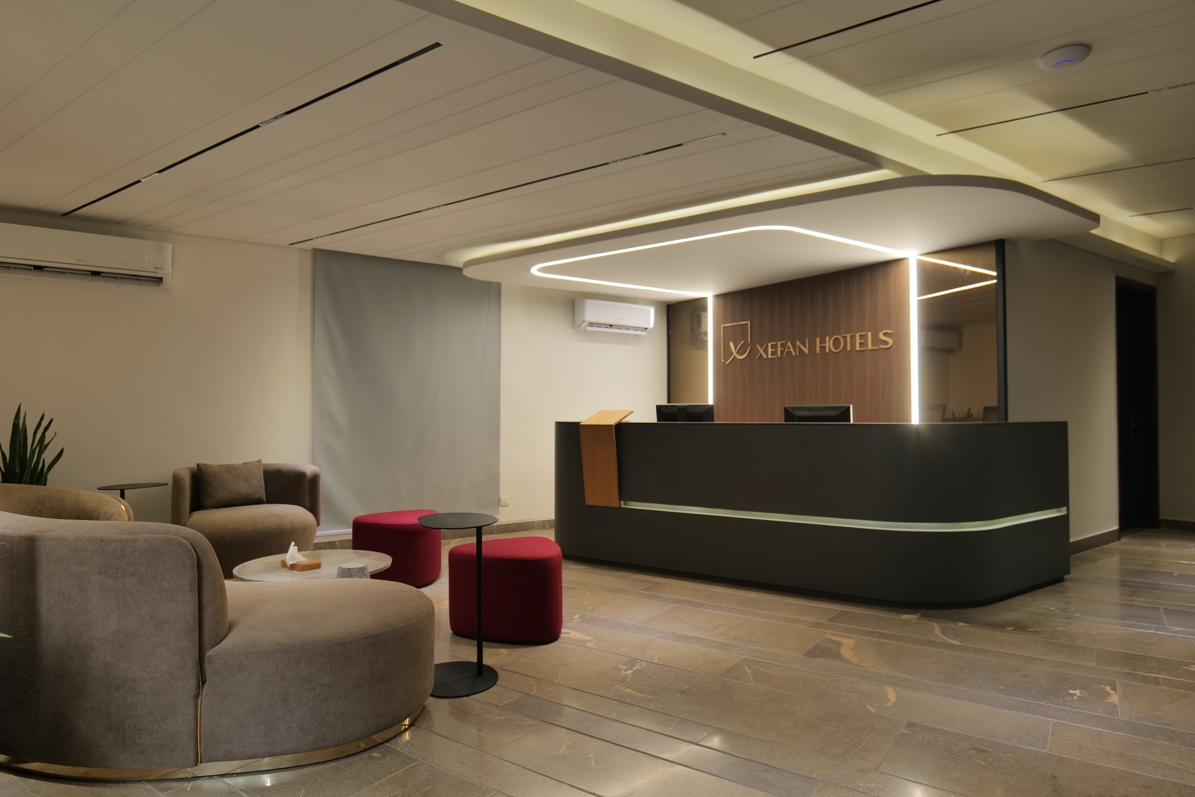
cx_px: 598
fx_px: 664
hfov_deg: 84.0
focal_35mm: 20
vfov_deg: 61.9
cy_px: 398
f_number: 3.5
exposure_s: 1/100
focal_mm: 20
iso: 400
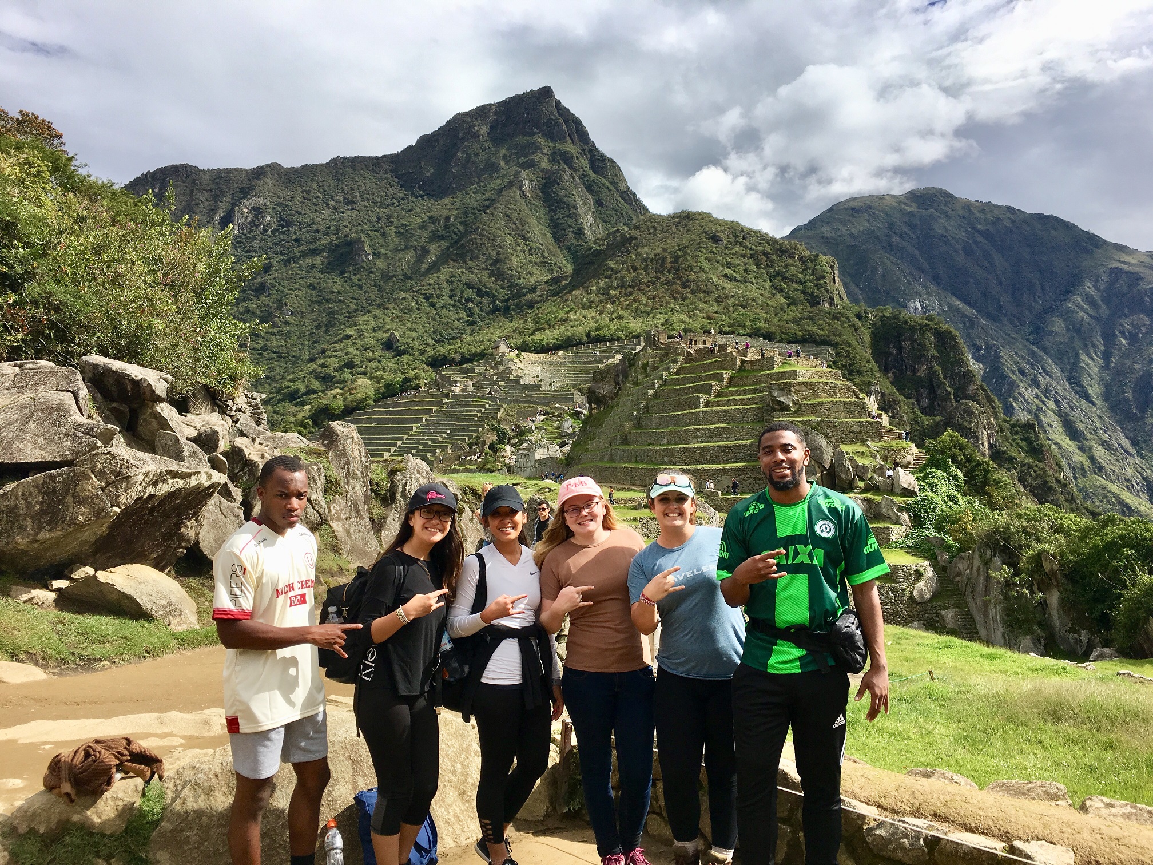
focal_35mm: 29
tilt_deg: +4.8
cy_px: 432
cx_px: 576
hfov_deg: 61.7
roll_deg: +0.8
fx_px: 966
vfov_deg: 48.2
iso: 25
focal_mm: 4.15
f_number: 2.2
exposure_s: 1/1972
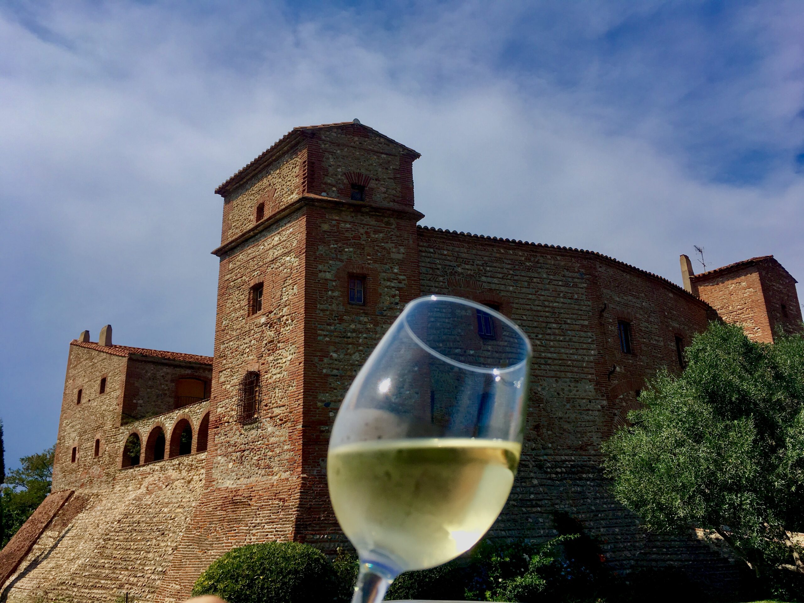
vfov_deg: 48.2
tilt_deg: +18.7
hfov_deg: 61.7
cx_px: 402
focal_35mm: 29
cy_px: 302
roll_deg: +1.8
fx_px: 674
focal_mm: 4.15
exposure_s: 1/2404
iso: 25
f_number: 2.2
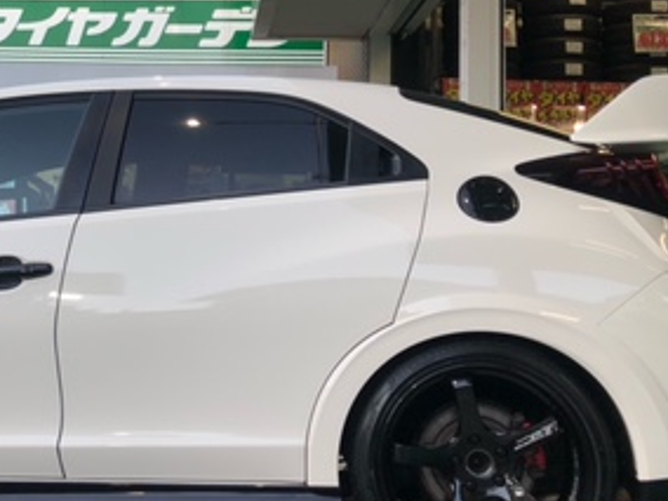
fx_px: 1216
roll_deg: -1.3
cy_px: 172
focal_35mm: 63
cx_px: 59
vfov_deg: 23.2
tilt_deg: +5.7
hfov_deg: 29.4
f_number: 1.8
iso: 25
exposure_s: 1/100
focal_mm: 3.99
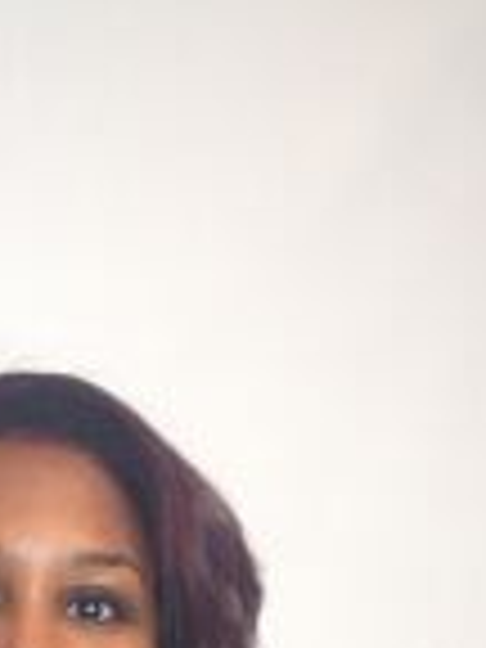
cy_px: 1035
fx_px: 2059
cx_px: 14
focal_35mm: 110
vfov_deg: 16.0
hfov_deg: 13.3
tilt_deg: -8.7
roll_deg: +0.8
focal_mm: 4.12
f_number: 2.4
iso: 50
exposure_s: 1/30
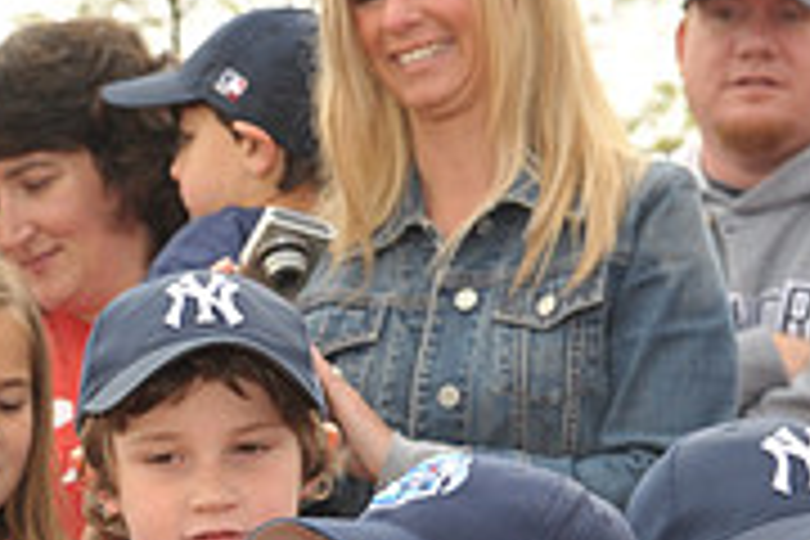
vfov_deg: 6.8
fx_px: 4500
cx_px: -238
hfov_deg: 10.1
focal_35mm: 200
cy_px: 760
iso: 400
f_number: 8
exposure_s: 1/250
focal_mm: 62
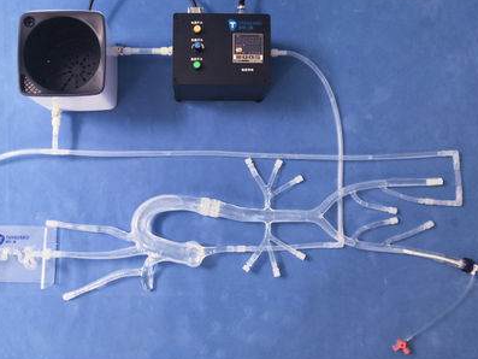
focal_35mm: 34
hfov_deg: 53.7
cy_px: 157
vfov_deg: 41.7
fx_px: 470
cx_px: 197
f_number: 1.8
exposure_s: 1/30
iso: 320
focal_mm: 3.95
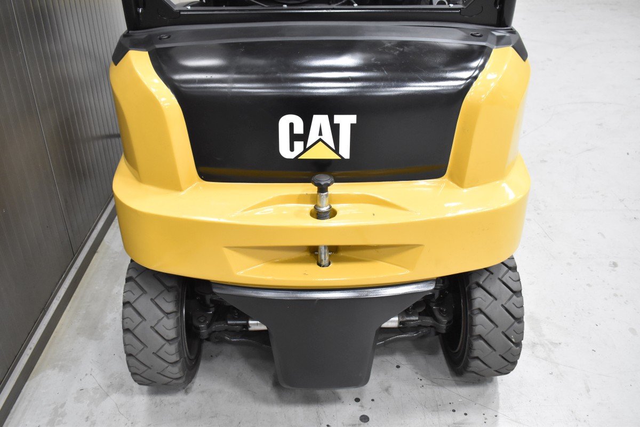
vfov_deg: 40.0
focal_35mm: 33
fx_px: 587
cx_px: 320
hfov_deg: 57.2
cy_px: 214
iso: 1600
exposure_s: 1/30
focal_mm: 22
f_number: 4.5
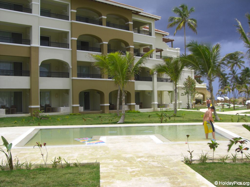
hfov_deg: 49.0
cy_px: 94
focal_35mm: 38
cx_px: 125
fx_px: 274
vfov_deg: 37.7
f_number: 8
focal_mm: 6.2
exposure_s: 1/200
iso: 64
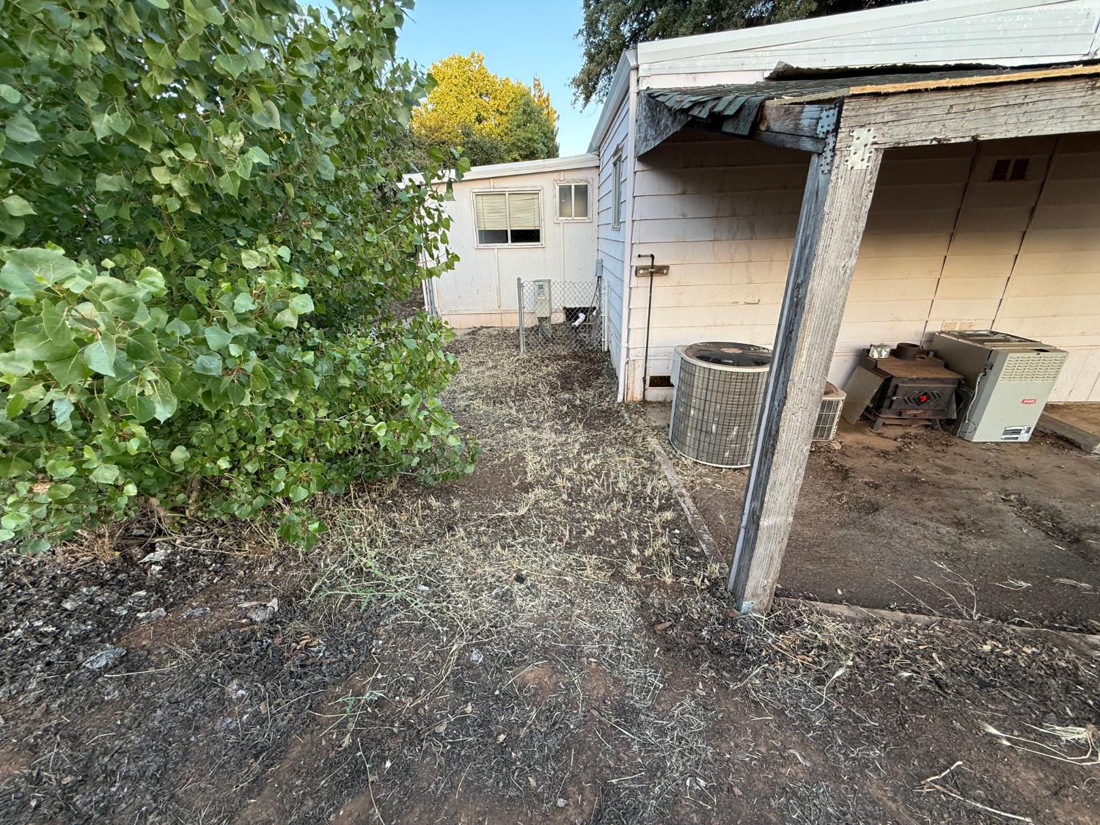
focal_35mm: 14
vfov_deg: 85.7
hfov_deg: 102.1
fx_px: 445
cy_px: 412
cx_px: 550
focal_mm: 2.22
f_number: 2.2
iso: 64
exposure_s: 1/99
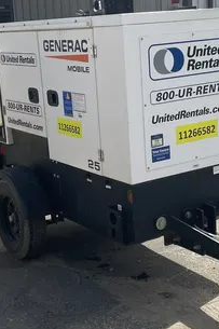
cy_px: 171
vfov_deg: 31.0
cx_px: 122
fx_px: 594
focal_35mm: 65
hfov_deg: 20.9
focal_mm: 4.2
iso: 50
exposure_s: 1/5556
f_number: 1.6
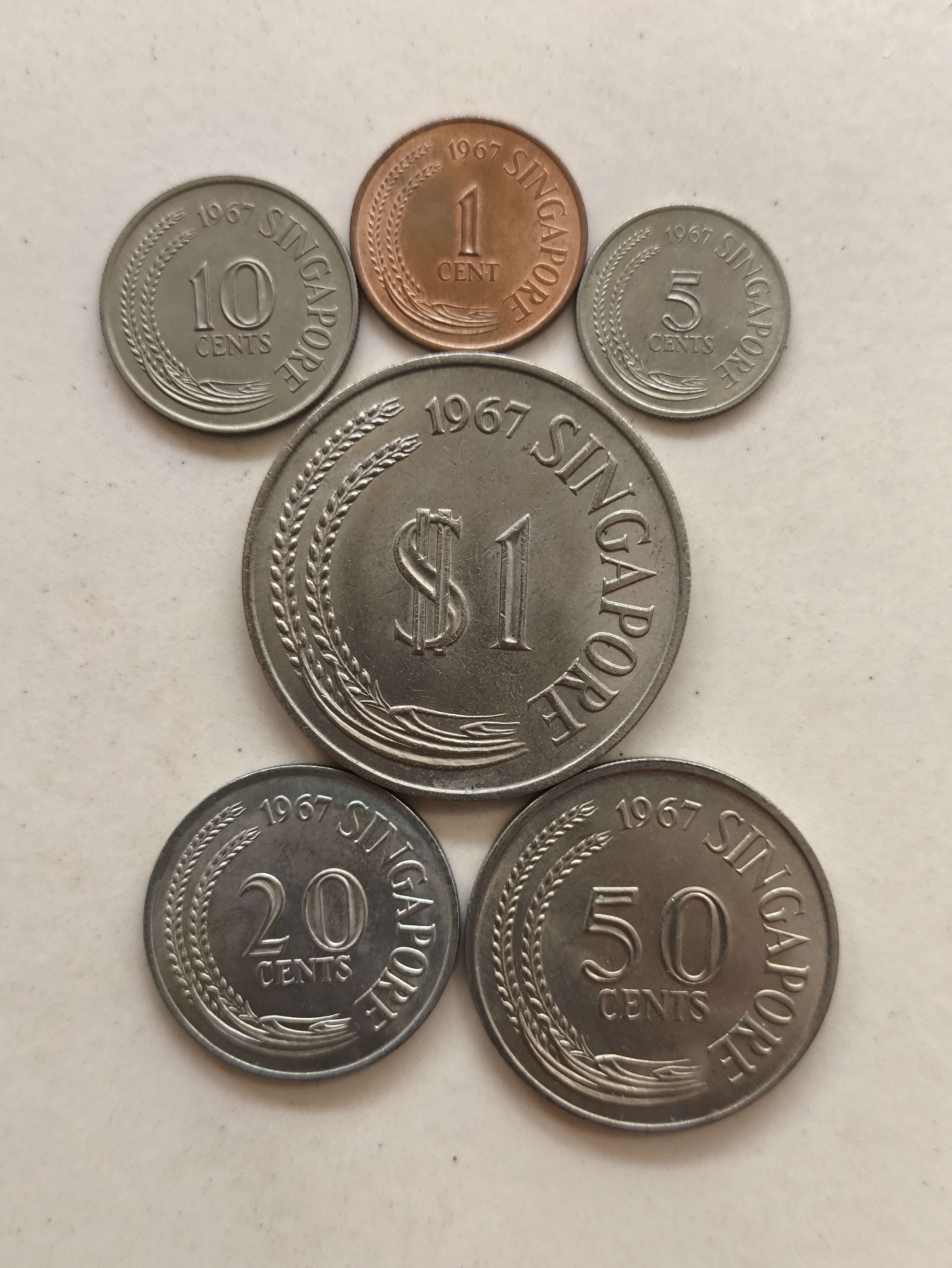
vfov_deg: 52.6
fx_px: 1282
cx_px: 476
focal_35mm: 35
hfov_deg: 40.7
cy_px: 634
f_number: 1.7
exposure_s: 1/33.3
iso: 320
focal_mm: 4.71
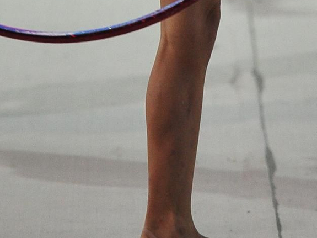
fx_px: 5704
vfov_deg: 2.4
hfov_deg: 3.2
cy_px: -258
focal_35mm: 623
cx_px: 187
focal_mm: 155
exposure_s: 1/1600
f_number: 2.8
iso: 3200
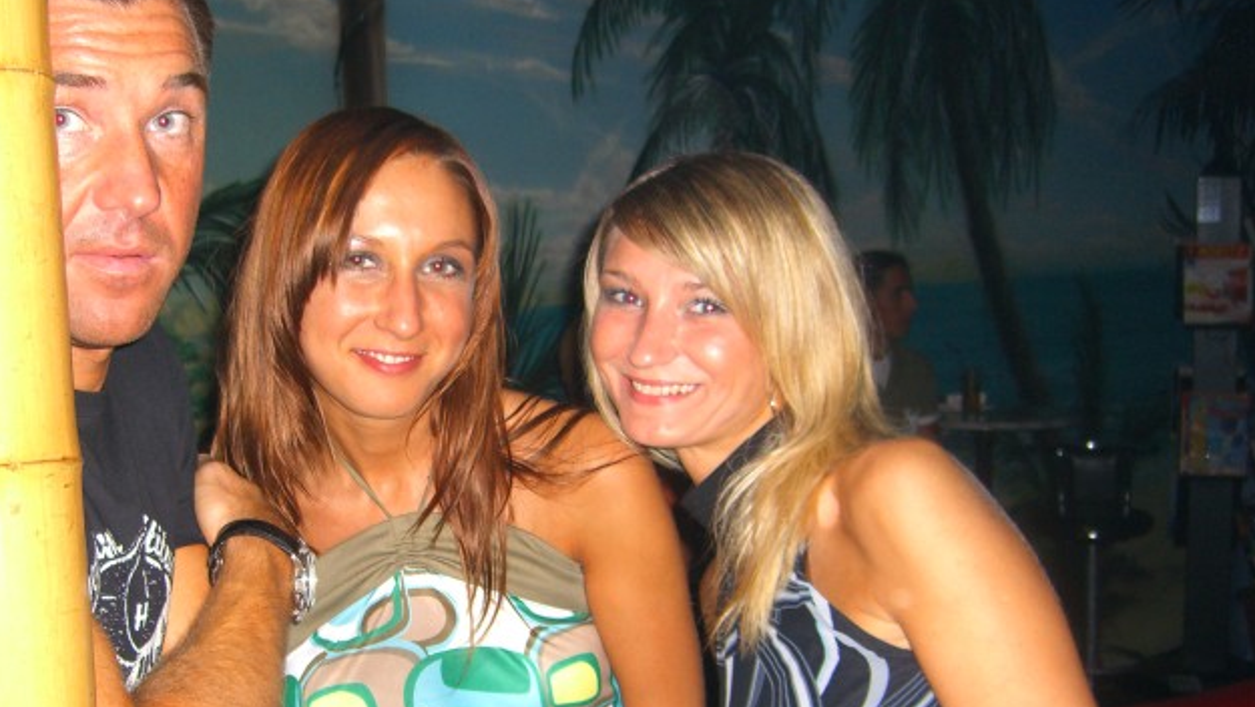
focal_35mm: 53
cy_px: 516
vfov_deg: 22.5
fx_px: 1764
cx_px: 460
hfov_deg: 38.9
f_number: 2.8
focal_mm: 7.9
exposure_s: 1/60
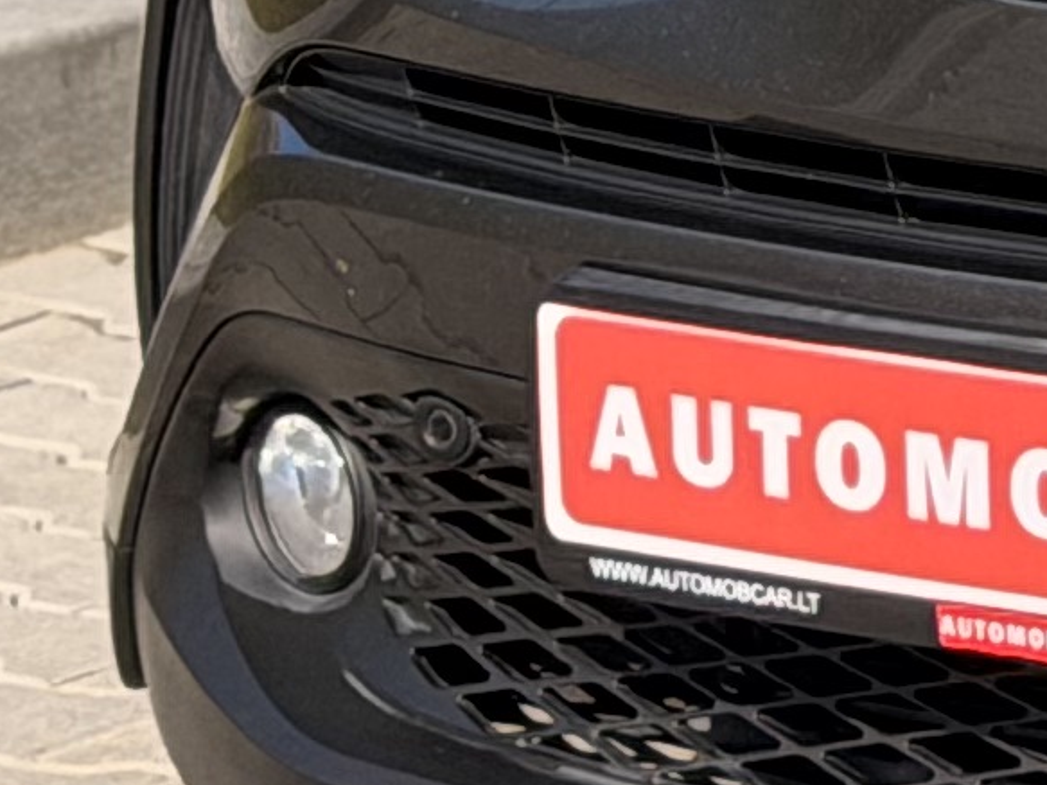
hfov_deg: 5.8
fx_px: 10040
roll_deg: -0.3
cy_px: -625
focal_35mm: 332
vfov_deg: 4.4
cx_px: 2450
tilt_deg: -8.6
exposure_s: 1/3704
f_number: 1.78
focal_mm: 6.76
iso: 80
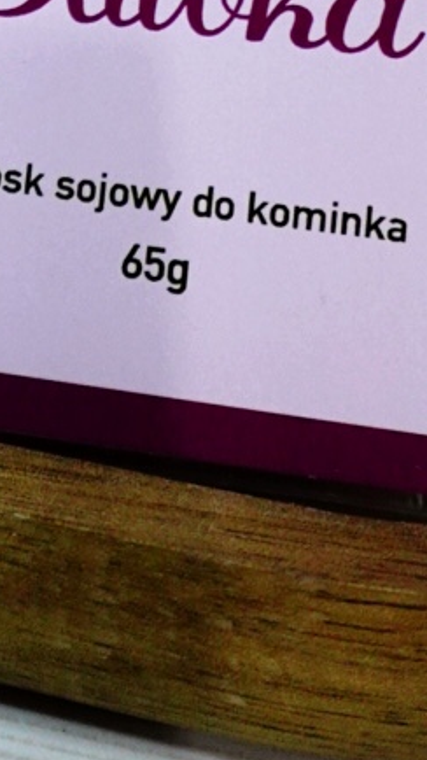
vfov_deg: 24.0
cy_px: -221
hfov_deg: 15.3
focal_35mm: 78
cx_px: 28
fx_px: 1571
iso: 800
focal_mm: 7.6
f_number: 2
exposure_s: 1/80
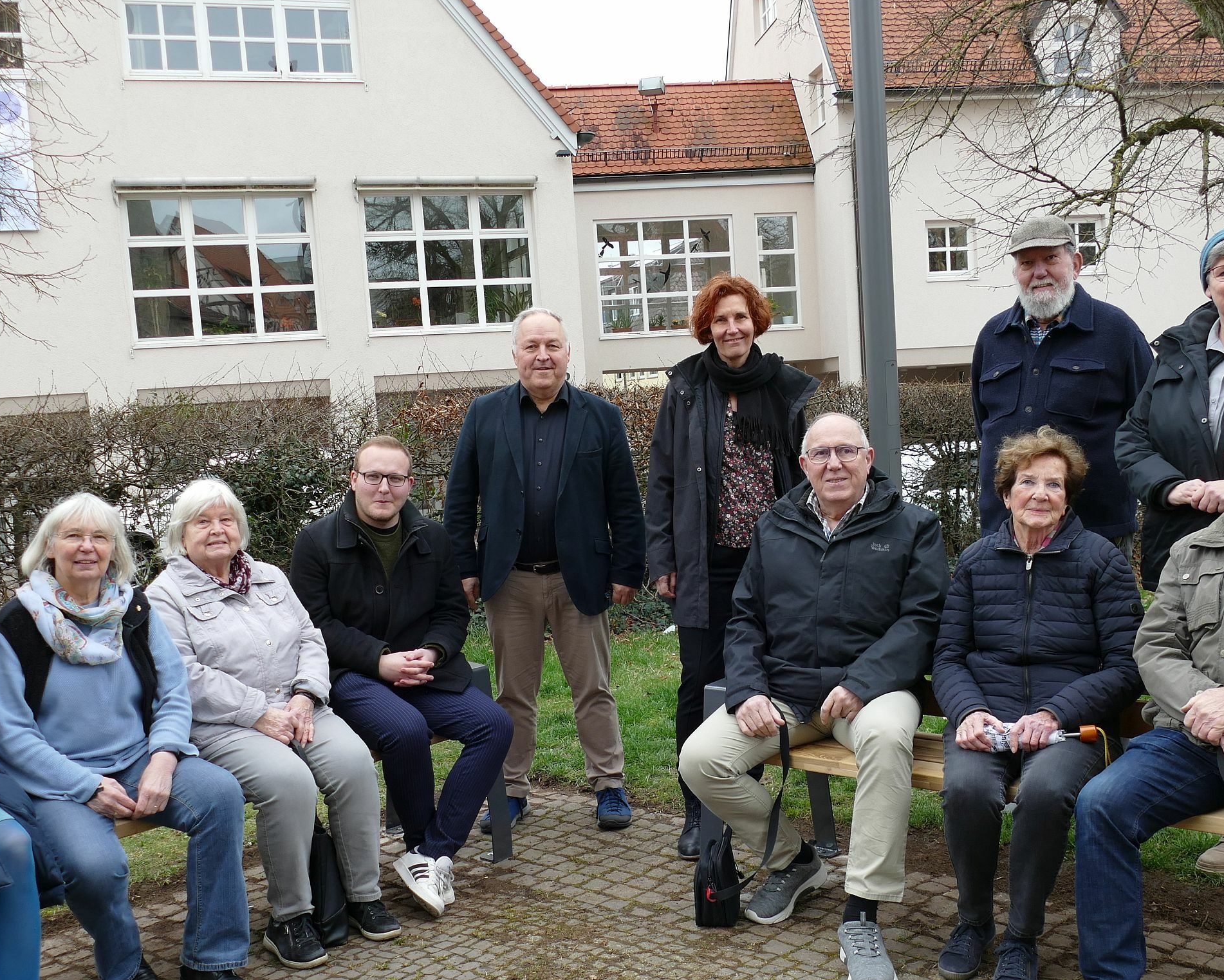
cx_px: 647
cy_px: 558
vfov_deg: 40.1
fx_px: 1340
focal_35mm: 37
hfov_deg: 49.1
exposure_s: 1/125
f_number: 2.8
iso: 125
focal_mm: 9.12
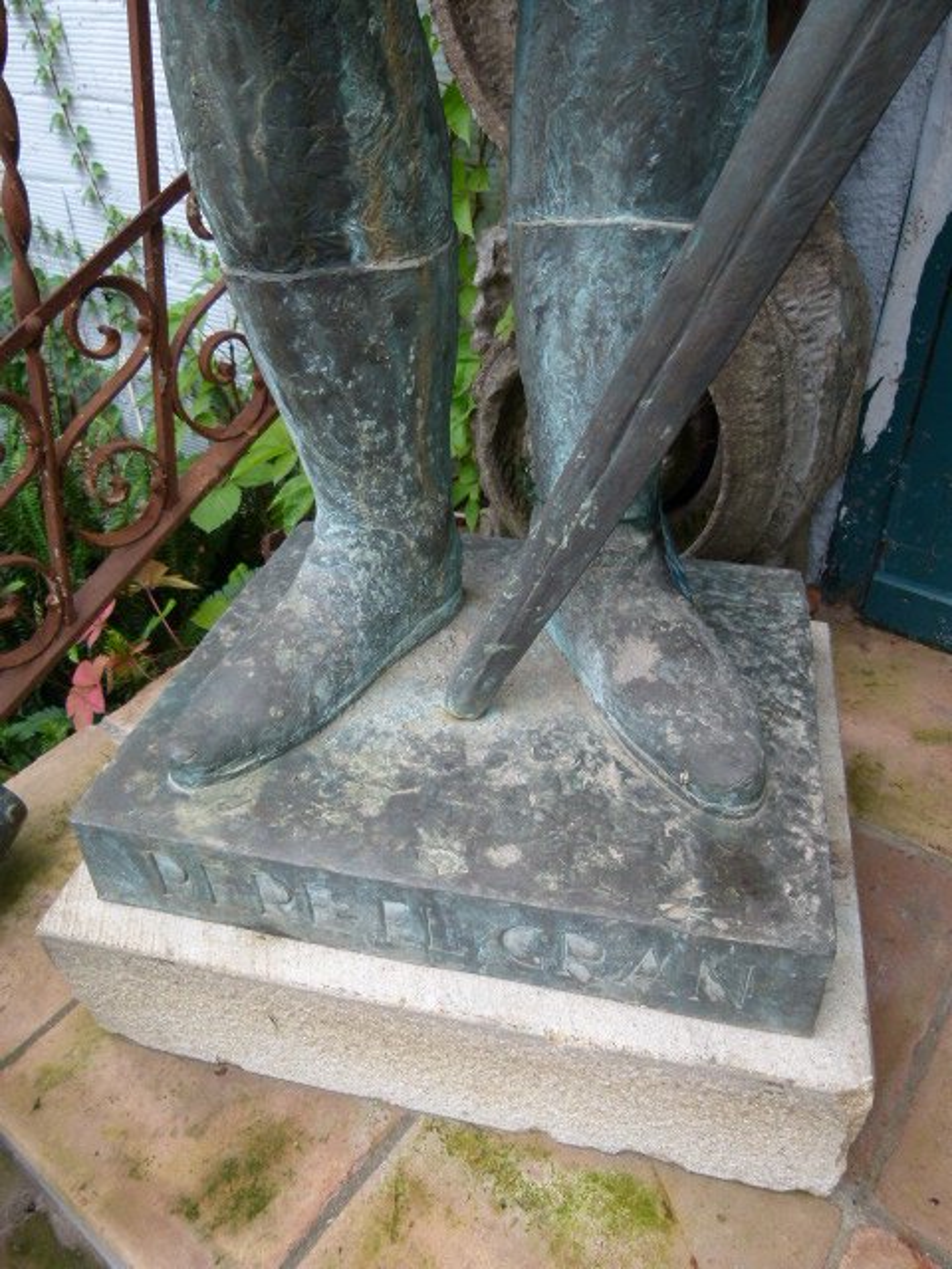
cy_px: 634
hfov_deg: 54.9
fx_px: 917
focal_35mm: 25
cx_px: 476
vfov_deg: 69.4
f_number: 2.8
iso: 100
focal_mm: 4.5
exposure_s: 1/60
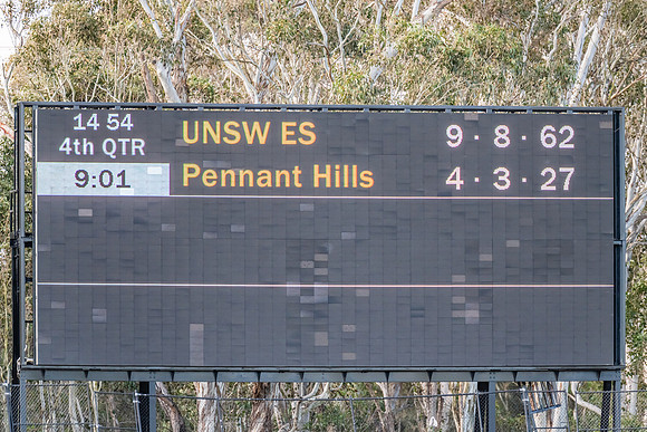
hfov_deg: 5.1
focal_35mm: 407
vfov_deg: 3.4
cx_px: 343
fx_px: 7311
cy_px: 203
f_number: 4
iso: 1400
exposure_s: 1/1600
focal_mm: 380
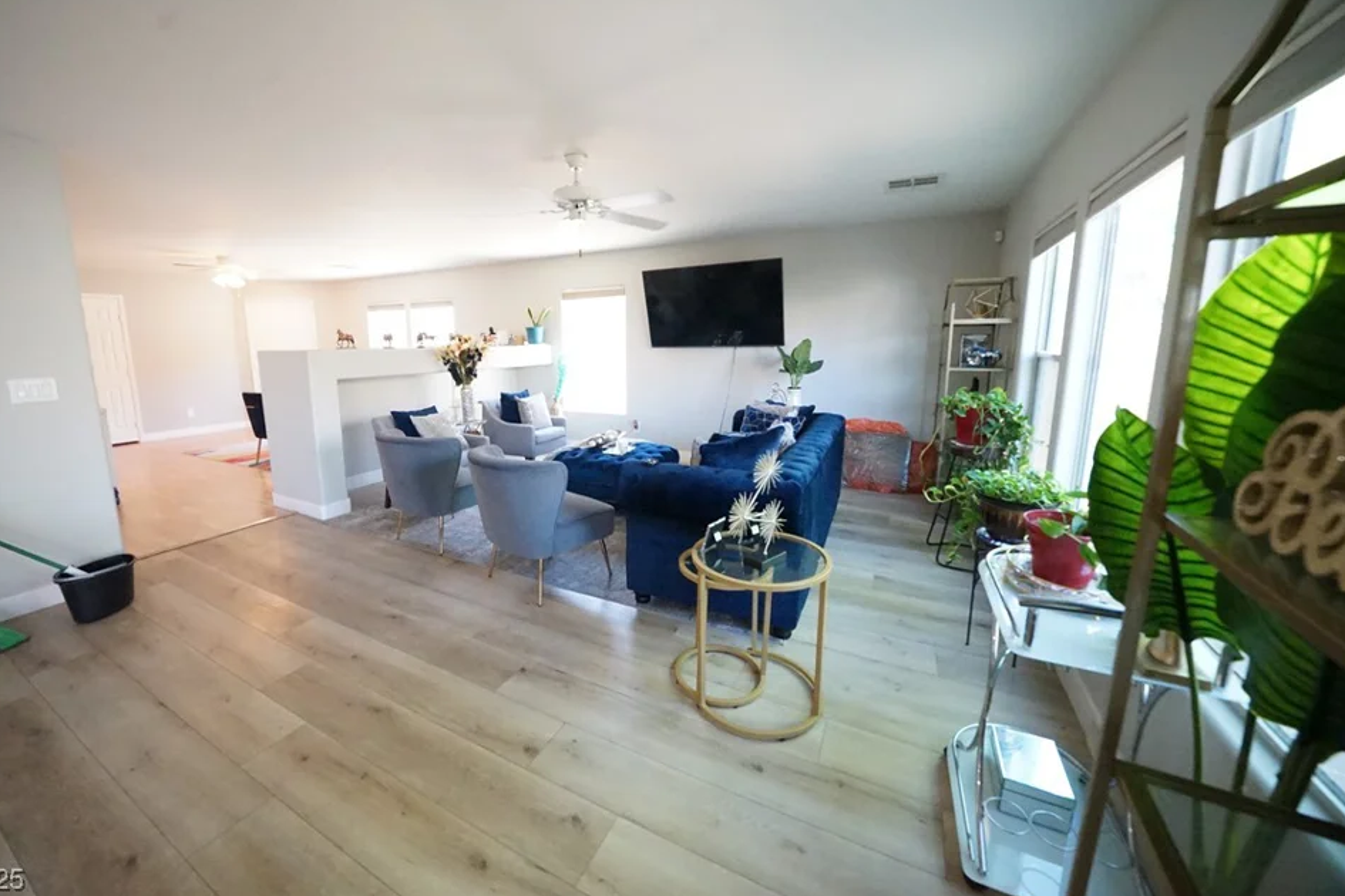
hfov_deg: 108.1
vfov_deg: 85.3
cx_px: 625
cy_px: 422
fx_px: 486
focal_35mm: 13
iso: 12800
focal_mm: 12
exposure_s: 1/125
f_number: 7.1
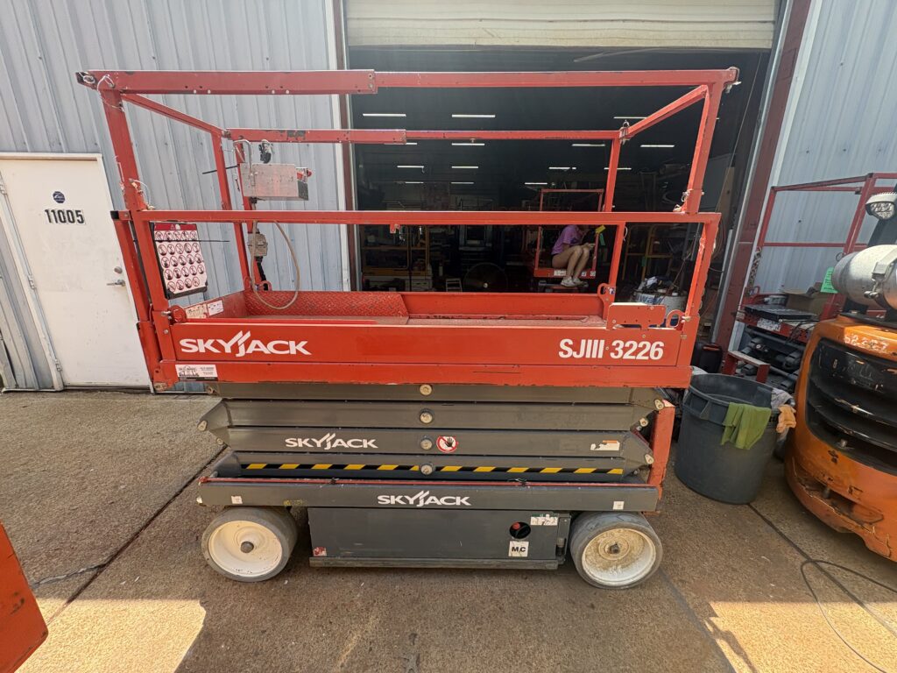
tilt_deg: -14.8
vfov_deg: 85.7
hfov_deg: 102.1
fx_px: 363
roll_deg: +0.3
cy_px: 336
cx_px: 448
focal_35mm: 14
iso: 40
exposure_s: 1/269
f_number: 2.2
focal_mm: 2.22
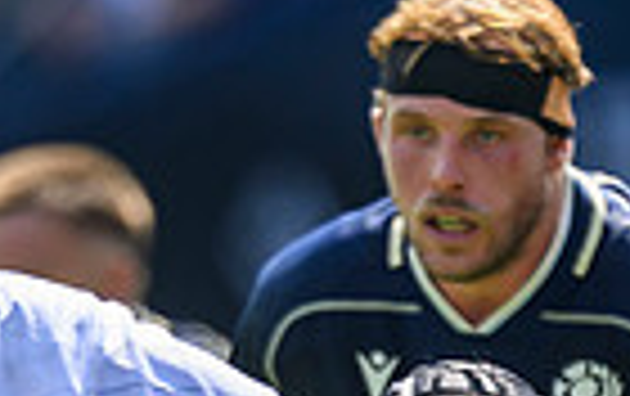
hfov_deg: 0.8
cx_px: -108
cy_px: 938
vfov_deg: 0.5
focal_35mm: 2789
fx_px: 47963
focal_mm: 560
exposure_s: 1/2000
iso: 500
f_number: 4
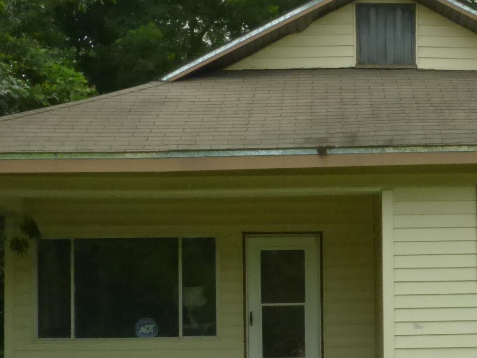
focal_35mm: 87
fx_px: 1199
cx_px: 377
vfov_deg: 16.7
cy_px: 322
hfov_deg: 22.2
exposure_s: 1/1000
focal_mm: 7.37
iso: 800
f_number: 7.1
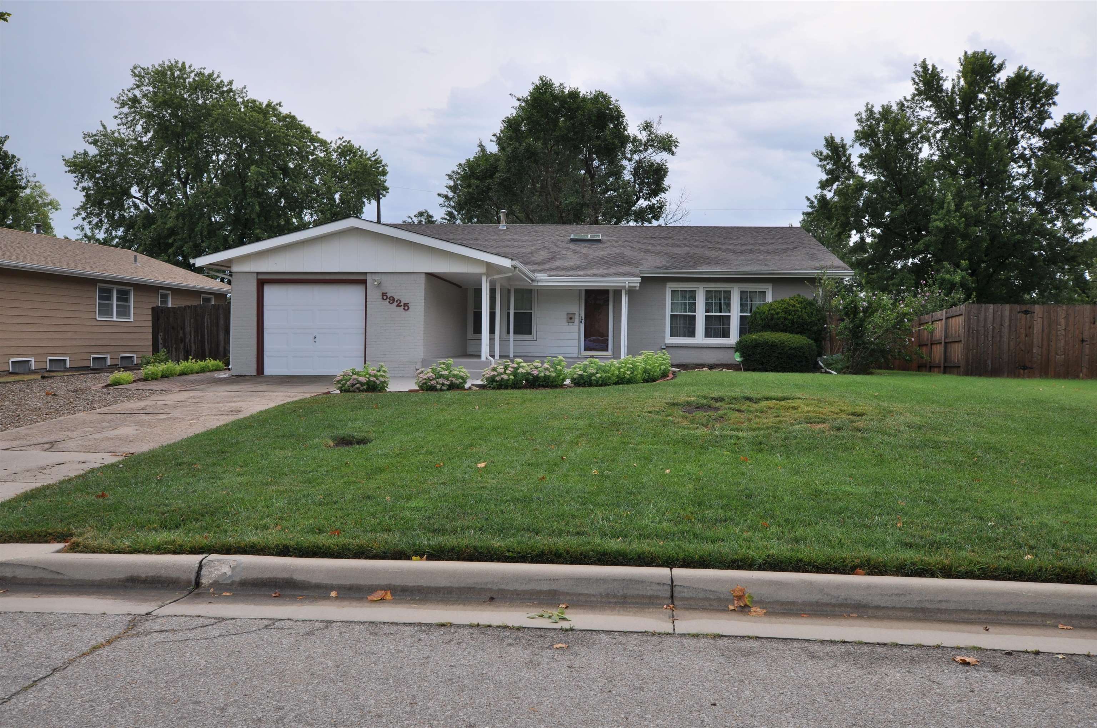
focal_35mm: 30
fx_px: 913
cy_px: 364
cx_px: 548
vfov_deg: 43.5
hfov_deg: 62.0
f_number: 8
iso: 200
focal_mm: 20
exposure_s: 1/250
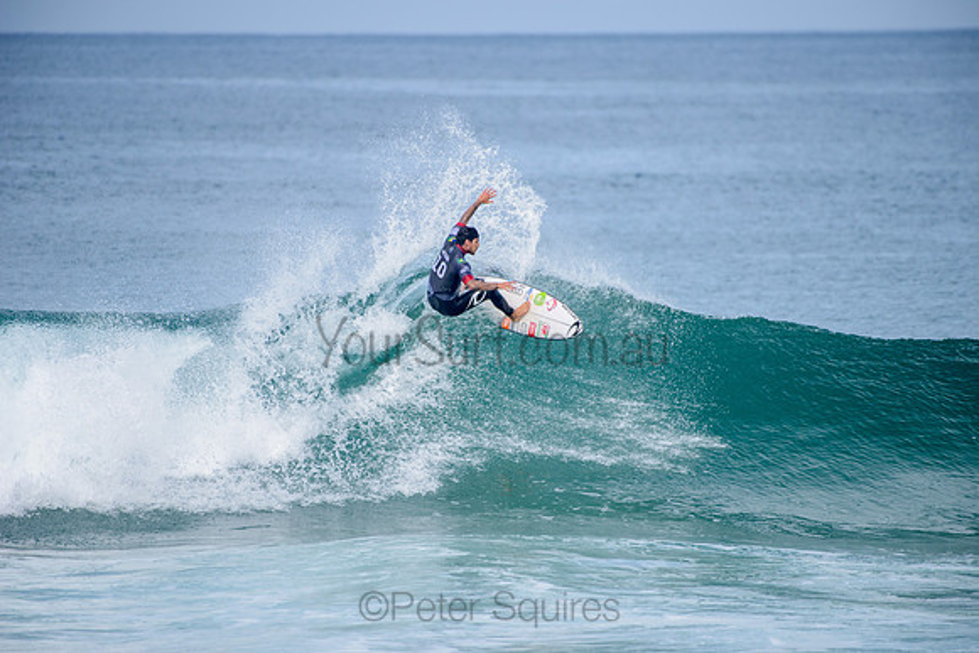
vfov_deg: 2.8
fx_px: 13600
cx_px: 490
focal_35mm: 500
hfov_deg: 4.1
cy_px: 326
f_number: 5.6
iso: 250
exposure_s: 1/2000
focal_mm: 500
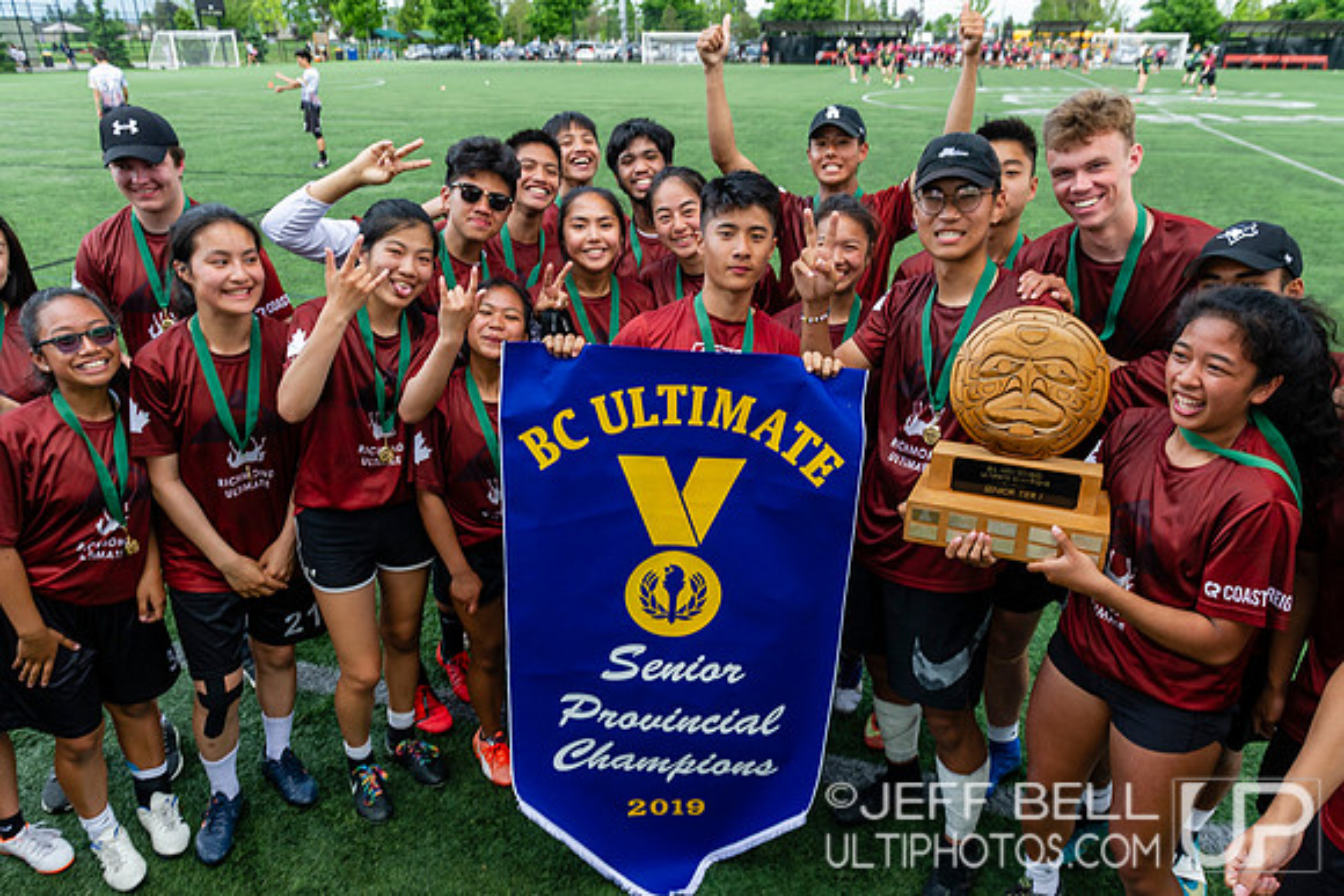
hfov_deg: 69.9
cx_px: 697
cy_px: 475
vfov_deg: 50.0
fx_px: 961
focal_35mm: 26
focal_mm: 24
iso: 500
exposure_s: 1/400
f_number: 4.5
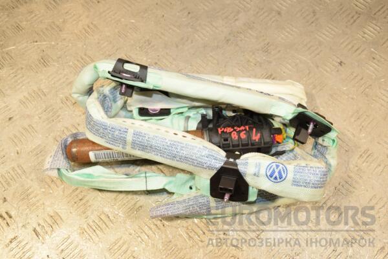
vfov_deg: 36.9
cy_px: 130
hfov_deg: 53.1
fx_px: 388
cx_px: 194
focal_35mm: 36
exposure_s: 1/200
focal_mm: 24
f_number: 6.3
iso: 800
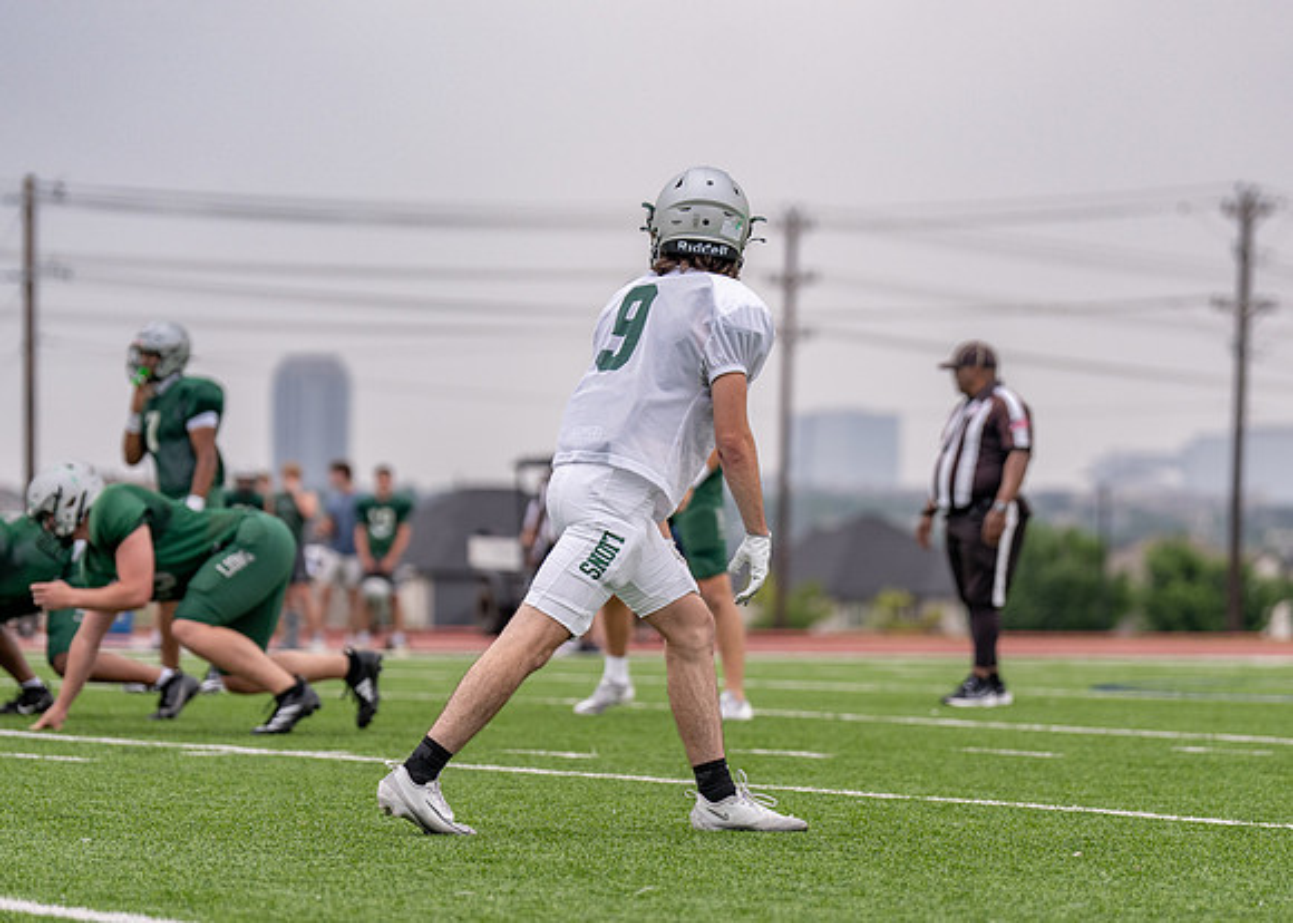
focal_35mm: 171
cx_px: 698
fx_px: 6279
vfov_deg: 8.4
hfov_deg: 11.8
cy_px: 443
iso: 320
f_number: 2.8
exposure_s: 1/2500
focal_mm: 132
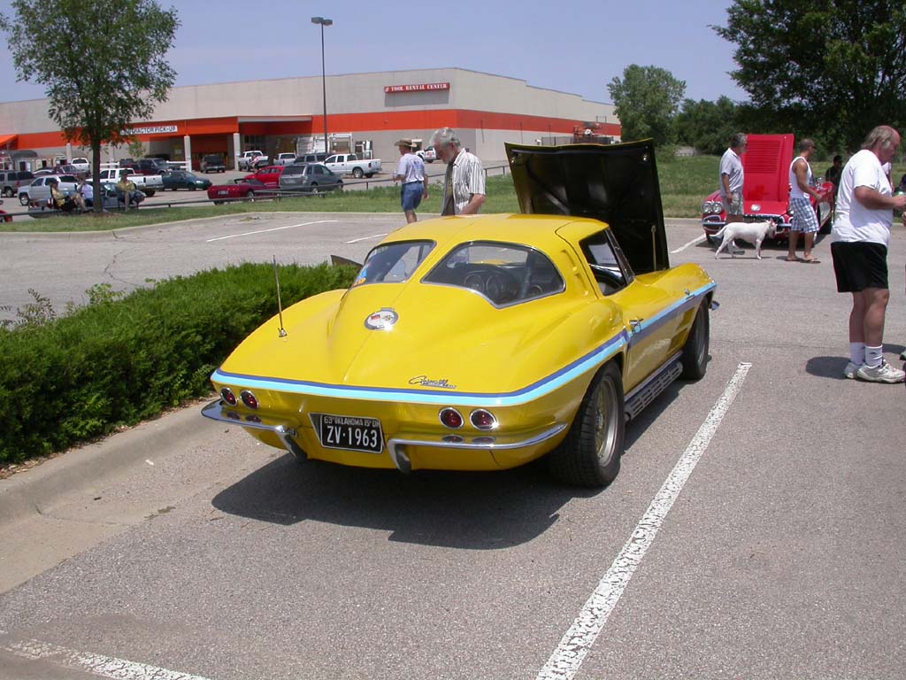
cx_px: 453
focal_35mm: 38
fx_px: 995
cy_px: 340
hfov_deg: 49.0
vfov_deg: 37.7
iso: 100
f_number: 7.5
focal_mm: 7.85
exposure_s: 1/466
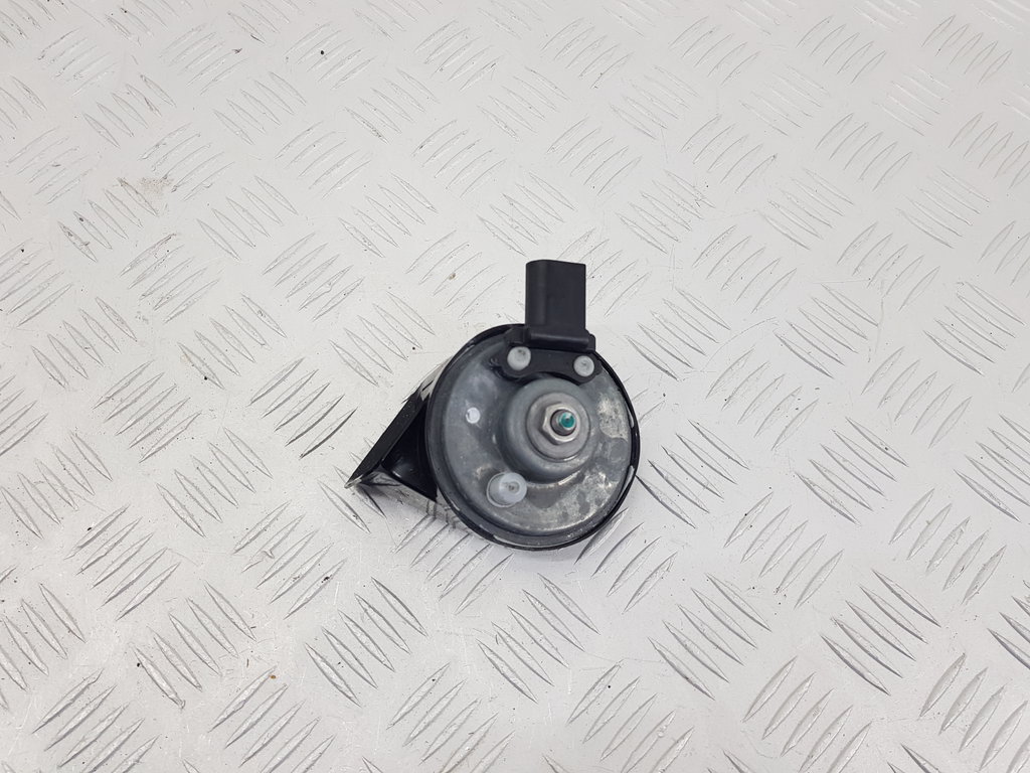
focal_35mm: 26
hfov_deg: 67.3
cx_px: 515
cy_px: 386
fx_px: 774
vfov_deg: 53.1
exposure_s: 1/100
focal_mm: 4.2
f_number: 1.7
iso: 50
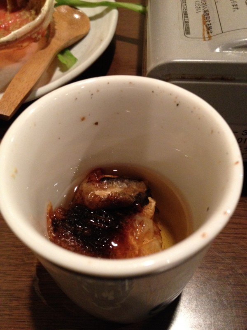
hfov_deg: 40.7
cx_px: 124
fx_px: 333
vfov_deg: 52.6
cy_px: 165
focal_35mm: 35
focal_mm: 4.28
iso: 400
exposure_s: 1/20
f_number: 2.4
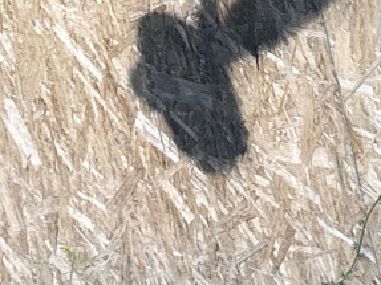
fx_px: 1991
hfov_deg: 10.8
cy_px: -247
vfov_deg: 7.9
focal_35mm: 181
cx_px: -15
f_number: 1.6
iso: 40
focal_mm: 5.96
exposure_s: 1/121
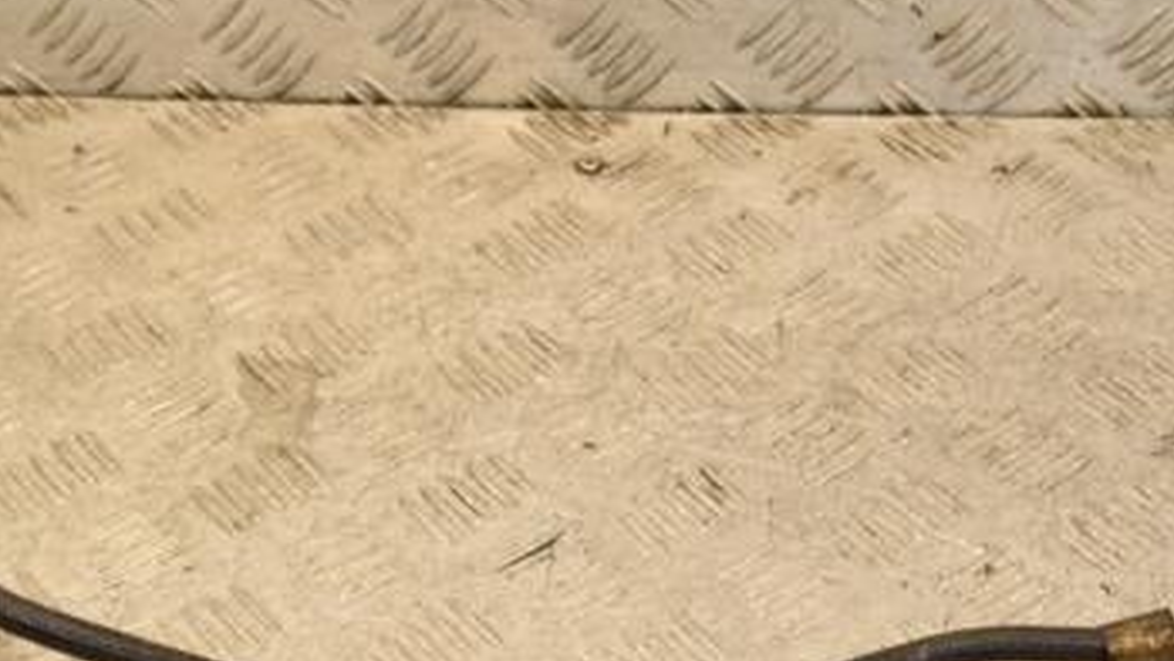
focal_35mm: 95
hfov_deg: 22.4
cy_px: 378
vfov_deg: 12.8
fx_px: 2955
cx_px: 678
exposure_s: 1/200
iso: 800
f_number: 6.3
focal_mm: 35
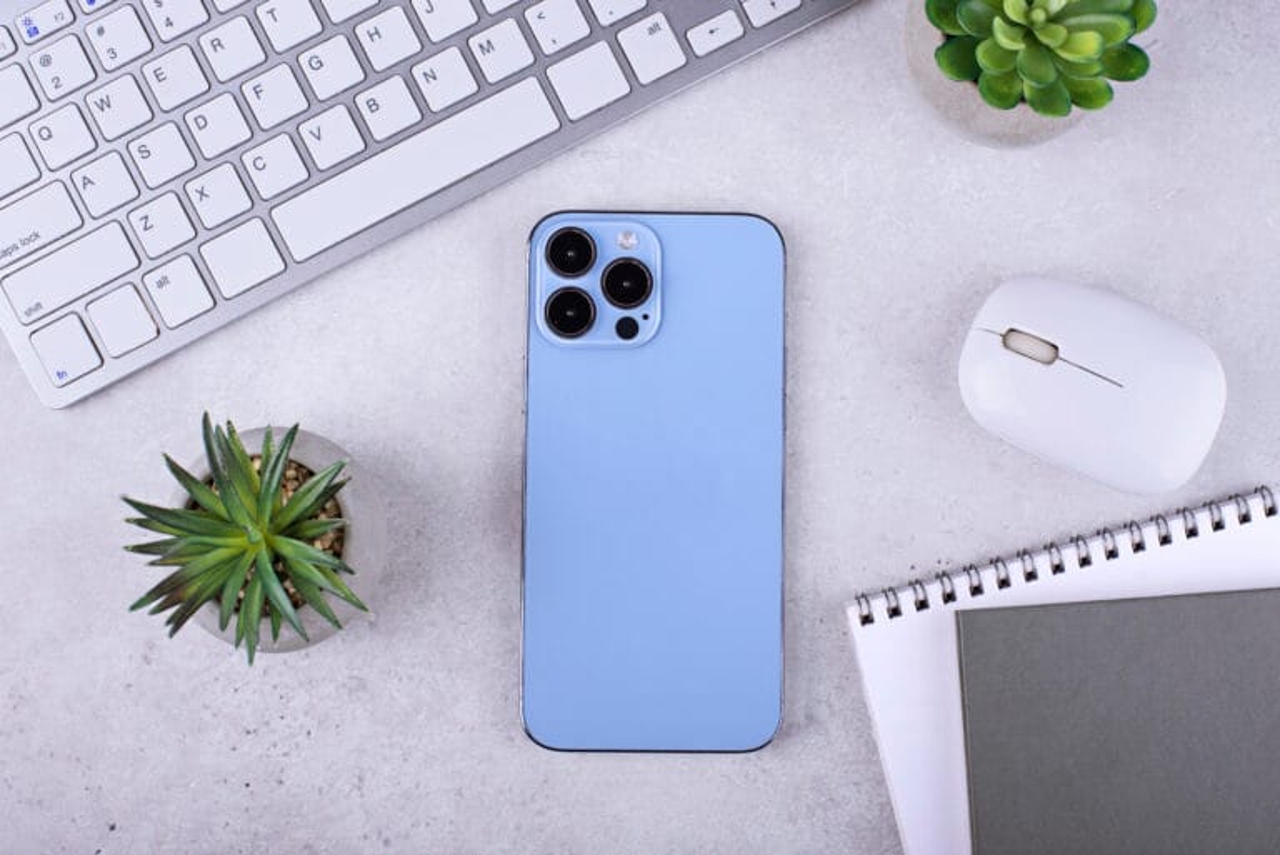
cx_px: 640
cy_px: 428
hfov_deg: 39.6
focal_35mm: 50
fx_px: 1779
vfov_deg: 27.0
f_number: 9
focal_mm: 50
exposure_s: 1/100
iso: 100
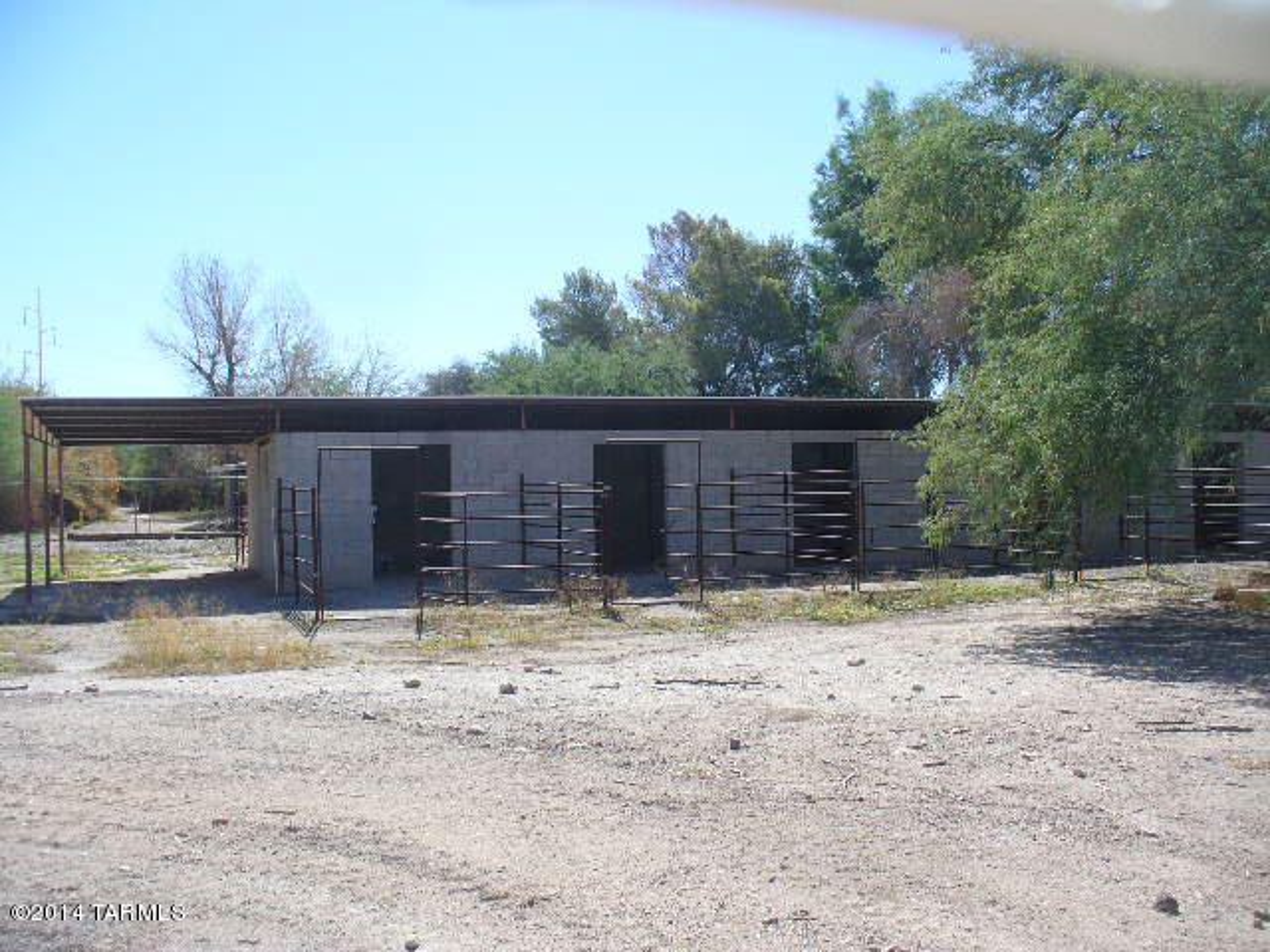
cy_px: 476
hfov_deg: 50.1
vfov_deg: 38.7
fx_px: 1357
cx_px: 635
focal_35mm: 37
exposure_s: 1/200
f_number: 5.6
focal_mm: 6.1
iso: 80
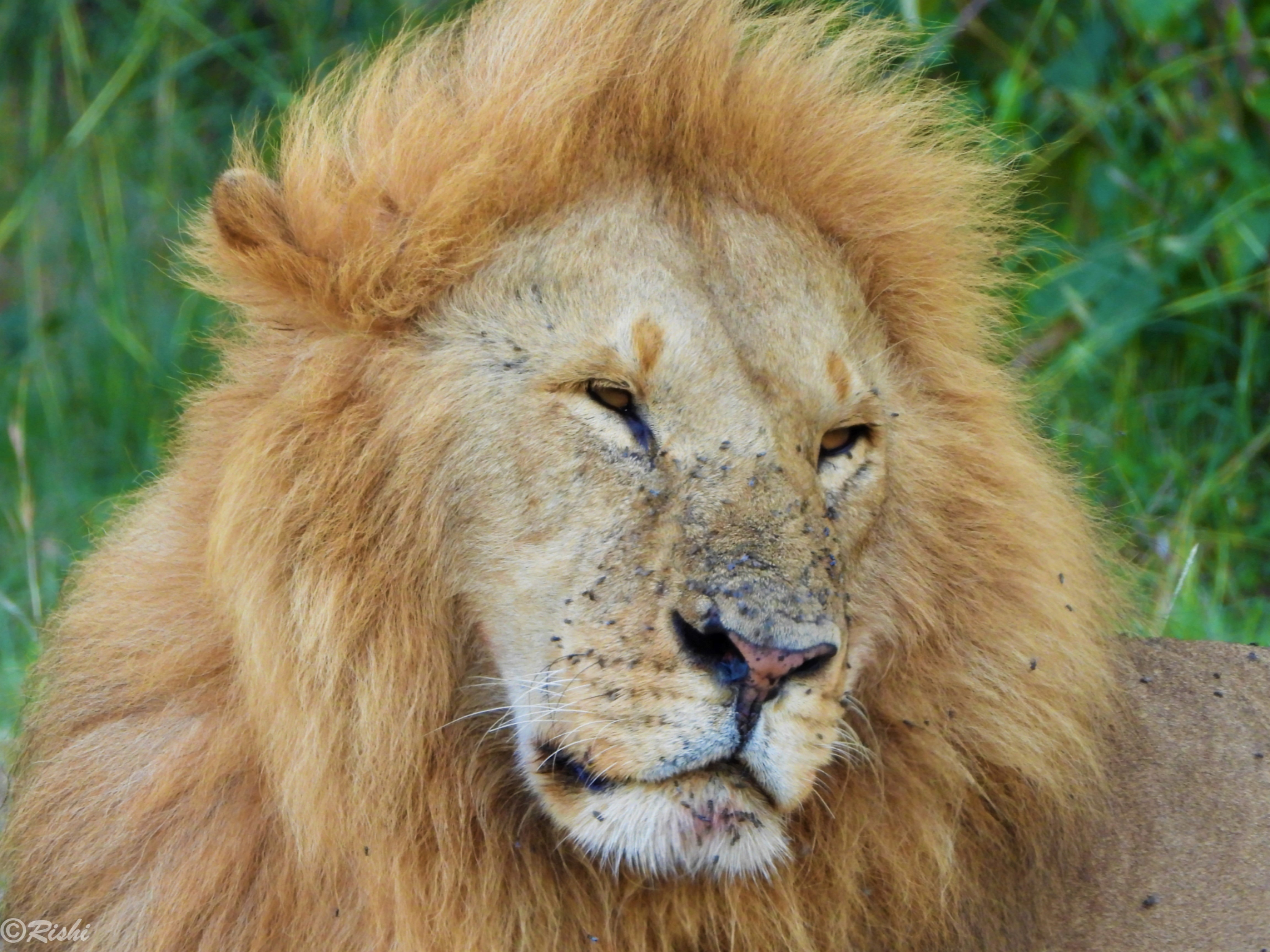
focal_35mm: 1200
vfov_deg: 1.2
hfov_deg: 1.7
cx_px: 635
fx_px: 44026
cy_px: 476
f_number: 5.6
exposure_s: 1/125
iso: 450
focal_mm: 216
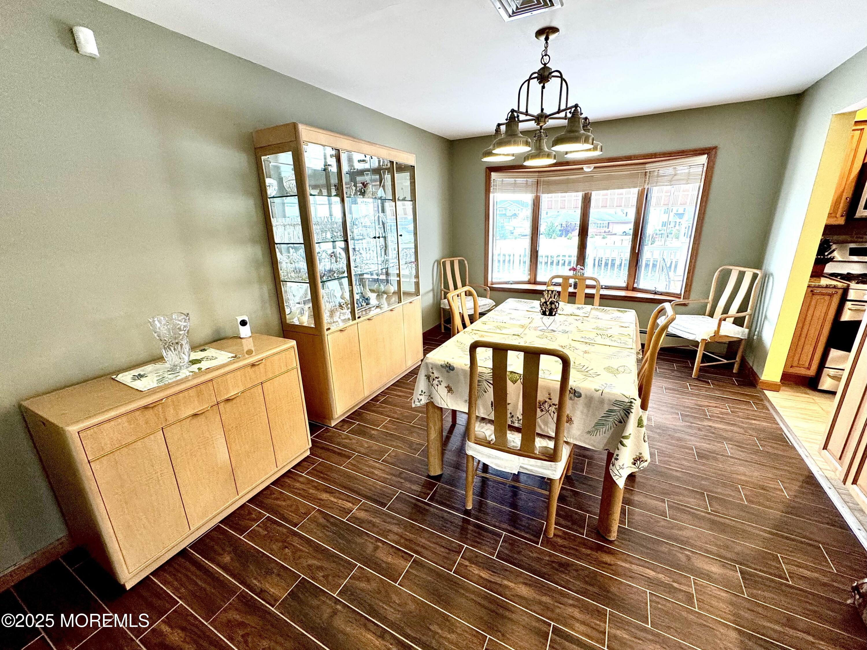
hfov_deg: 102.1
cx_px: 434
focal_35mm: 14
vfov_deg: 85.7
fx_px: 351
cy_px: 325
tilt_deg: -16.6
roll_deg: +1.3
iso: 200
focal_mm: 2.22
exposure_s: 1/120
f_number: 2.2
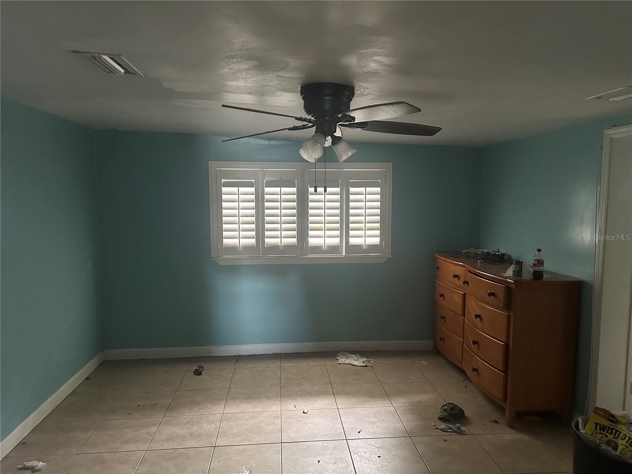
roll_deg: +0.3
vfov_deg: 56.8
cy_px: 237
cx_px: 316
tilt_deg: -5.0
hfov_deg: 71.6
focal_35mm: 24
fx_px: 438
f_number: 1.78
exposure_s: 1/41
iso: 1000
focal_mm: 6.86
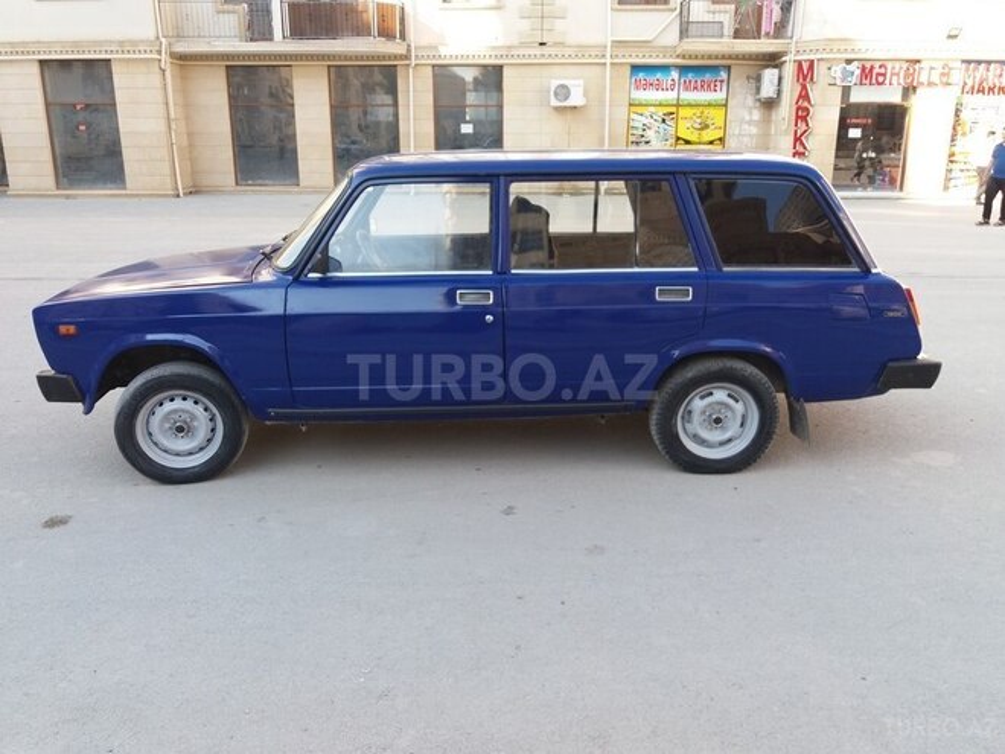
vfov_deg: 49.7
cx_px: 502
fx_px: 813
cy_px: 377
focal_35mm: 28
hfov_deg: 63.4
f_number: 1.9
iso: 64
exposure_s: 1/219
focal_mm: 3.7
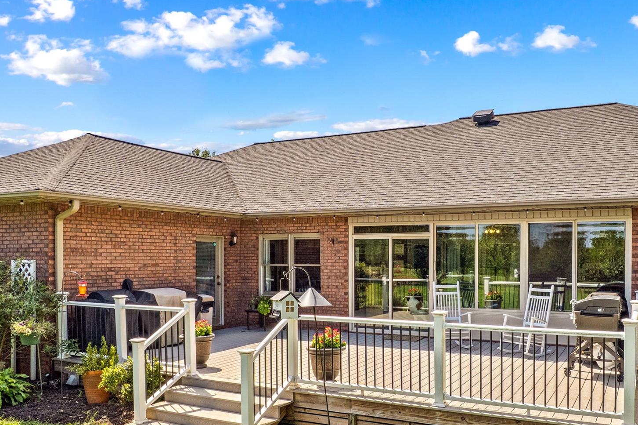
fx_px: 549
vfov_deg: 42.2
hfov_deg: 60.0
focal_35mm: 31
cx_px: 373
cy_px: 244
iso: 110
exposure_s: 1/2000
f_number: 2.8
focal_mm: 8.38
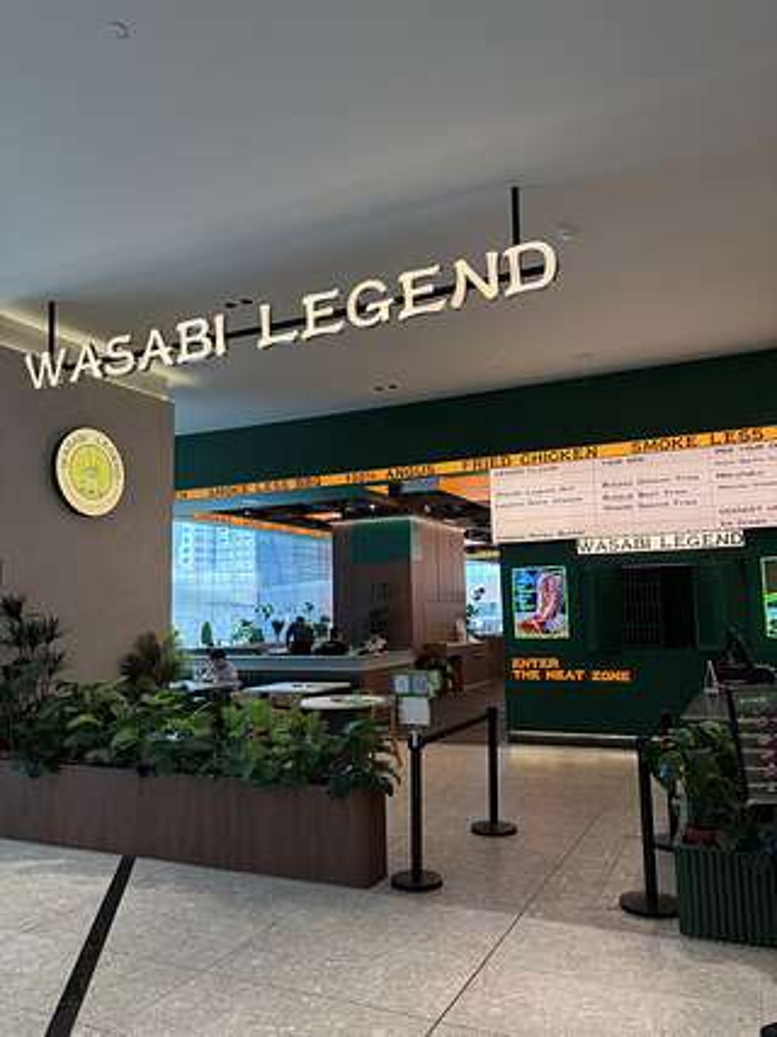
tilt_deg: +6.2
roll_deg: +1.7
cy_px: 518
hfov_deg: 53.0
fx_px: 779
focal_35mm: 26
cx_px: 388
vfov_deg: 67.3
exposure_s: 1/100
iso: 50
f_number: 1.6
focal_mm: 5.96
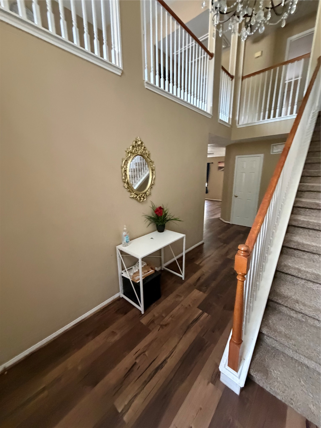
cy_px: 214
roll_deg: +4.0
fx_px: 173
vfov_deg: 102.1
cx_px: 160
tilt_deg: -14.5
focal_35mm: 14
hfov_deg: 85.7
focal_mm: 2.22
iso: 800
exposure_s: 1/60
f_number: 2.2
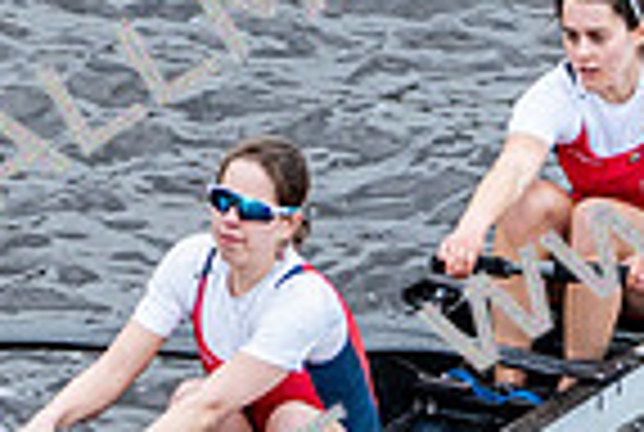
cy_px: 448
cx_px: 90
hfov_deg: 1.9
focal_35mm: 1076
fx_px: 19288
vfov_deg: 1.3
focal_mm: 266
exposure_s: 1/1250
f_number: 5.6
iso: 2000
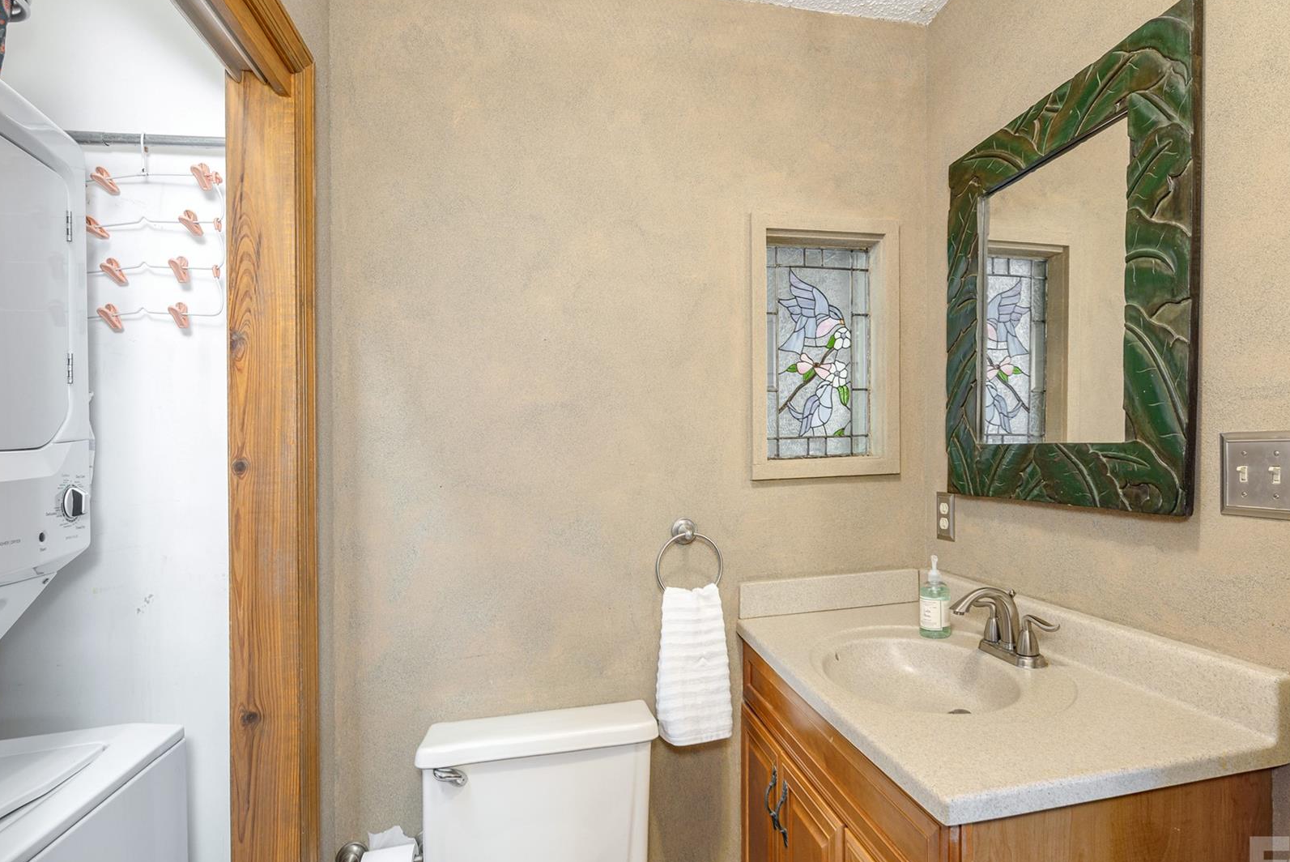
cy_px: 442
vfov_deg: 67.4
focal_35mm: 18
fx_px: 645
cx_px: 679
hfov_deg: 89.9
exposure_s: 1/25
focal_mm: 14
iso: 320
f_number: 7.1
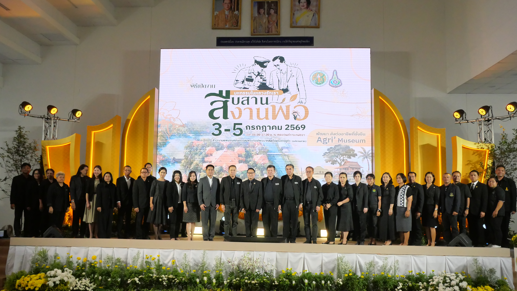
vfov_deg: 37.7
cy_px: 159
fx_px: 425
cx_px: 258
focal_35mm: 31
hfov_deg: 62.6
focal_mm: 14
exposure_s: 1/200
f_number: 8
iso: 2500
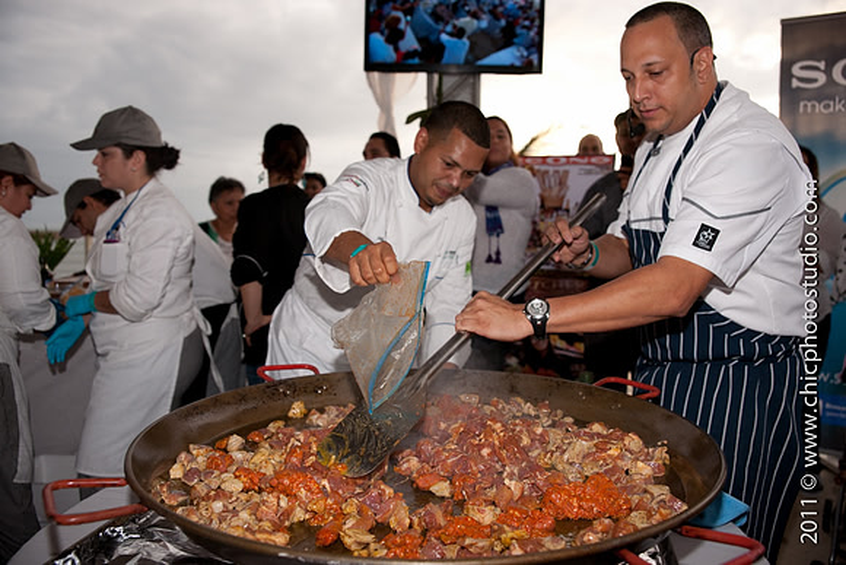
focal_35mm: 28
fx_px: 658
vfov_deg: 46.4
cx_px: 423
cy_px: 282
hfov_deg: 65.5
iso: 400
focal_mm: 28
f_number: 3.2
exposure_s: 1/125
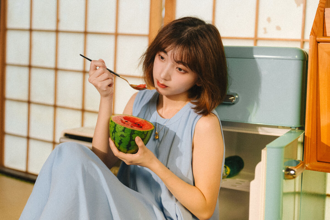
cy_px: 110
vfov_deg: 22.3
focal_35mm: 61
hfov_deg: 32.9
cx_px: 165
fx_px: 559
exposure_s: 1/800
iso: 400
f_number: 2.5
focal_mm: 61
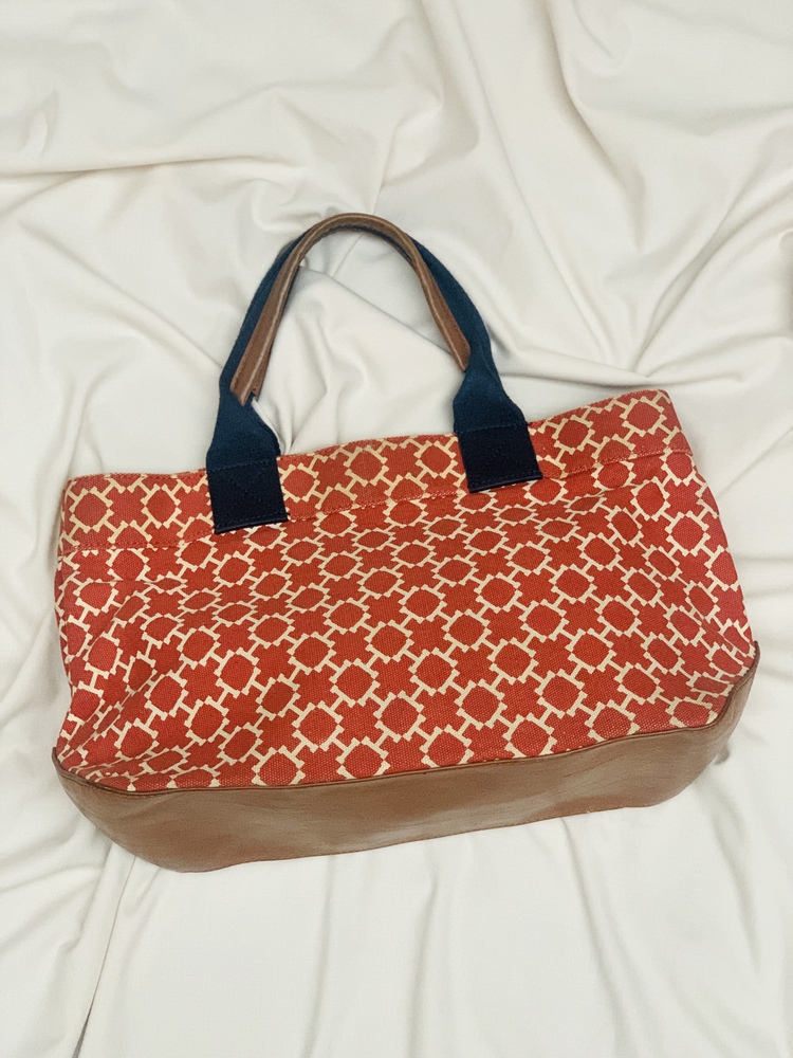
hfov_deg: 28.0
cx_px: 396
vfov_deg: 36.8
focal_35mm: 52
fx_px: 1588
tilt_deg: -80.5
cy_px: 529
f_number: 2.4
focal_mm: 6
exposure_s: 1/60
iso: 250
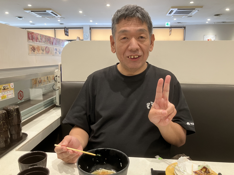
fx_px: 189
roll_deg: +0.1
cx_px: 117
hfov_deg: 63.4
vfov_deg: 49.7
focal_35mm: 28
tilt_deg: -7.8
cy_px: 88
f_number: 1.8
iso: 100
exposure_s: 1/60
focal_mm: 3.99
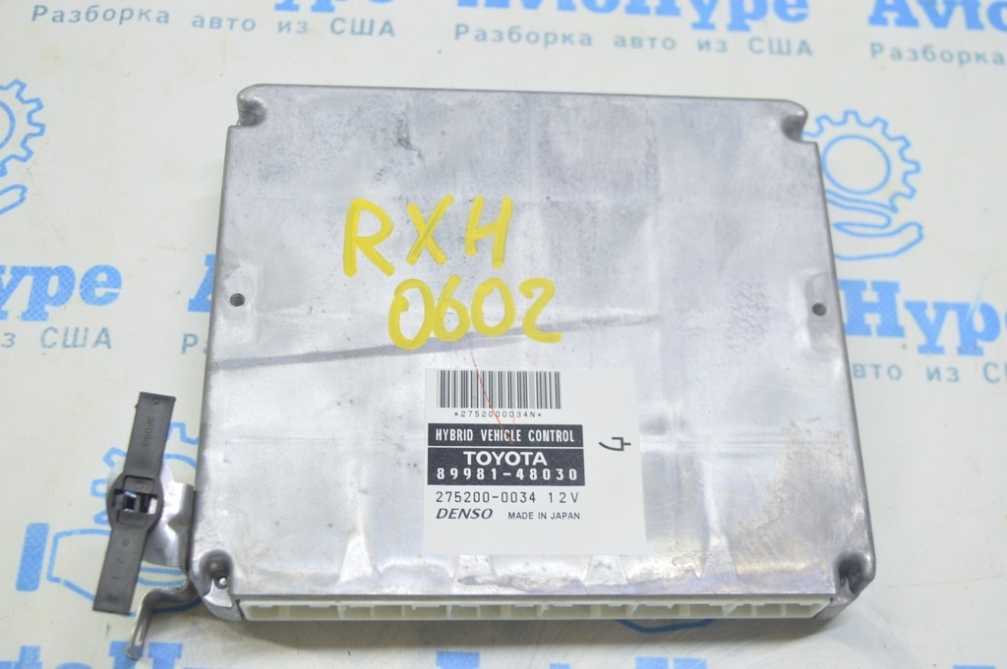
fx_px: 1300
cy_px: 334
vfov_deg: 28.9
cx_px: 504
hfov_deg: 42.4
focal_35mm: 46
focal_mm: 31
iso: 400
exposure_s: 1/20
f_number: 5.6
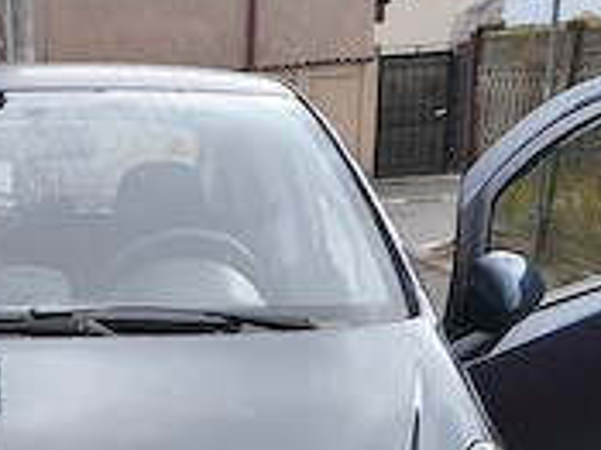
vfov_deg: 17.1
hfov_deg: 23.2
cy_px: 646
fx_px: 1371
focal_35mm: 79
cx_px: -62
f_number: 1.65
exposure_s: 1/442
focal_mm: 6.14
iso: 50
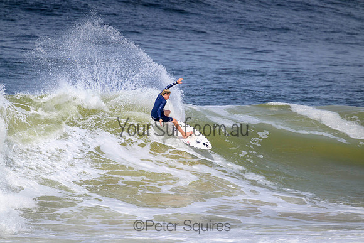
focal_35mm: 800
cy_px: 122
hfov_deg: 2.6
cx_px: 182
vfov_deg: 1.7
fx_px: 8090
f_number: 11
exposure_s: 1/2000
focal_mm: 800
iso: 560
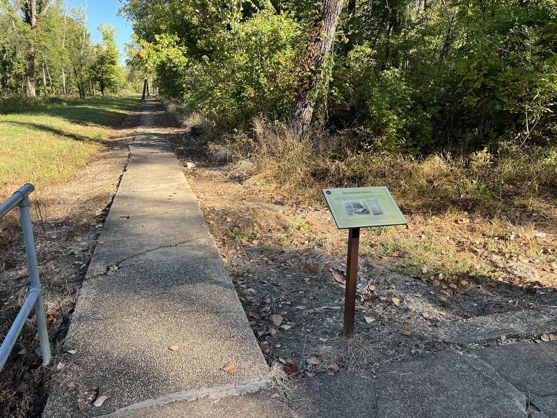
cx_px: 278
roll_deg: +1.4
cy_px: 209
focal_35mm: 26
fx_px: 418
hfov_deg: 67.3
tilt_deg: -11.7
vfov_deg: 53.1
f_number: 1.6
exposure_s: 1/506
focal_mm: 5.1
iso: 50
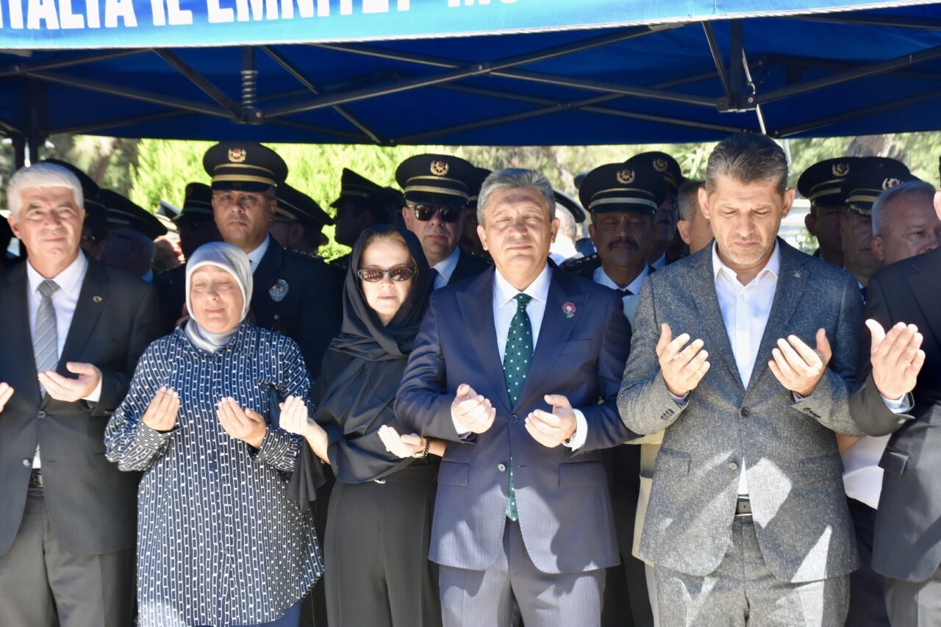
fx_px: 1764
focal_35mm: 68
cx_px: 470
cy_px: 314
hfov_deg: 29.9
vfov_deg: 20.2
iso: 800
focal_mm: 45
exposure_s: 1/320
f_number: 8
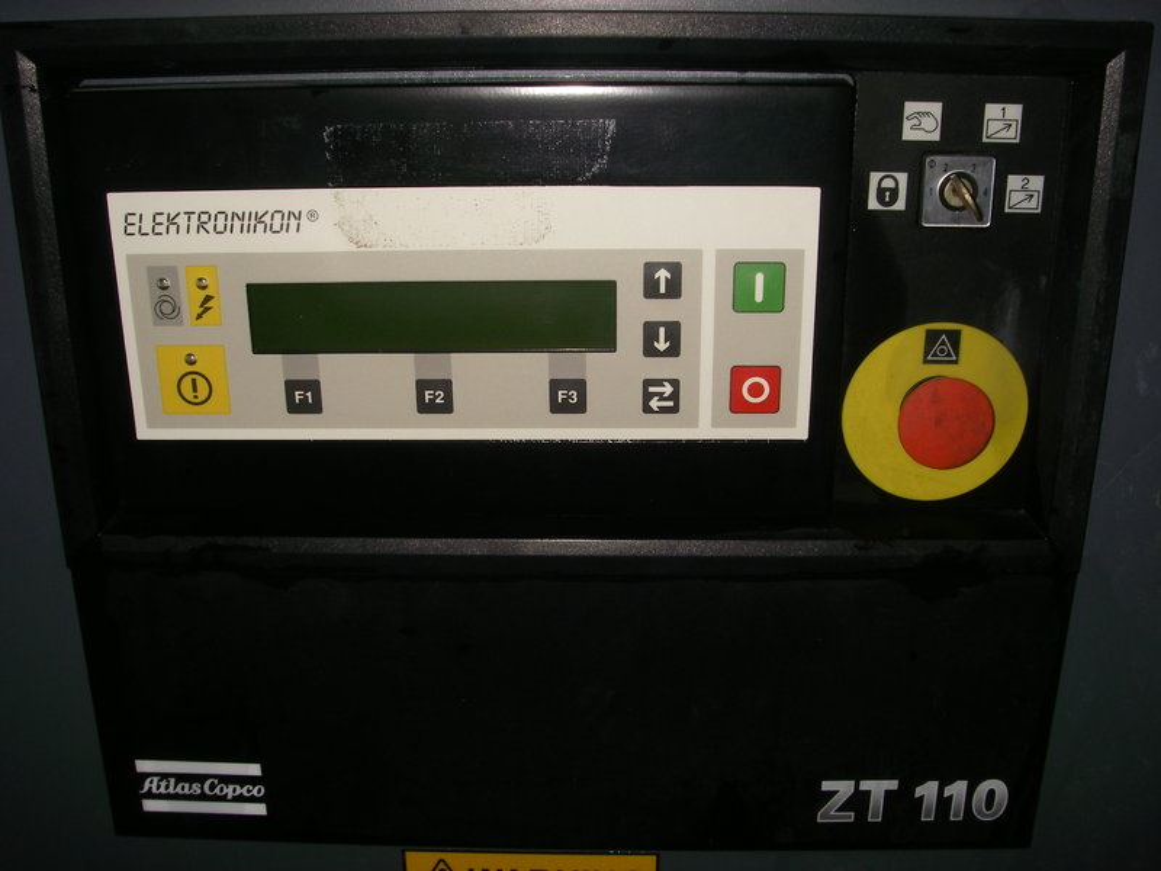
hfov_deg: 49.0
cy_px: 436
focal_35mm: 38
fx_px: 1274
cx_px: 580
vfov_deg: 37.7
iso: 64
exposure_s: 1/40
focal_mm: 6.3
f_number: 6.6
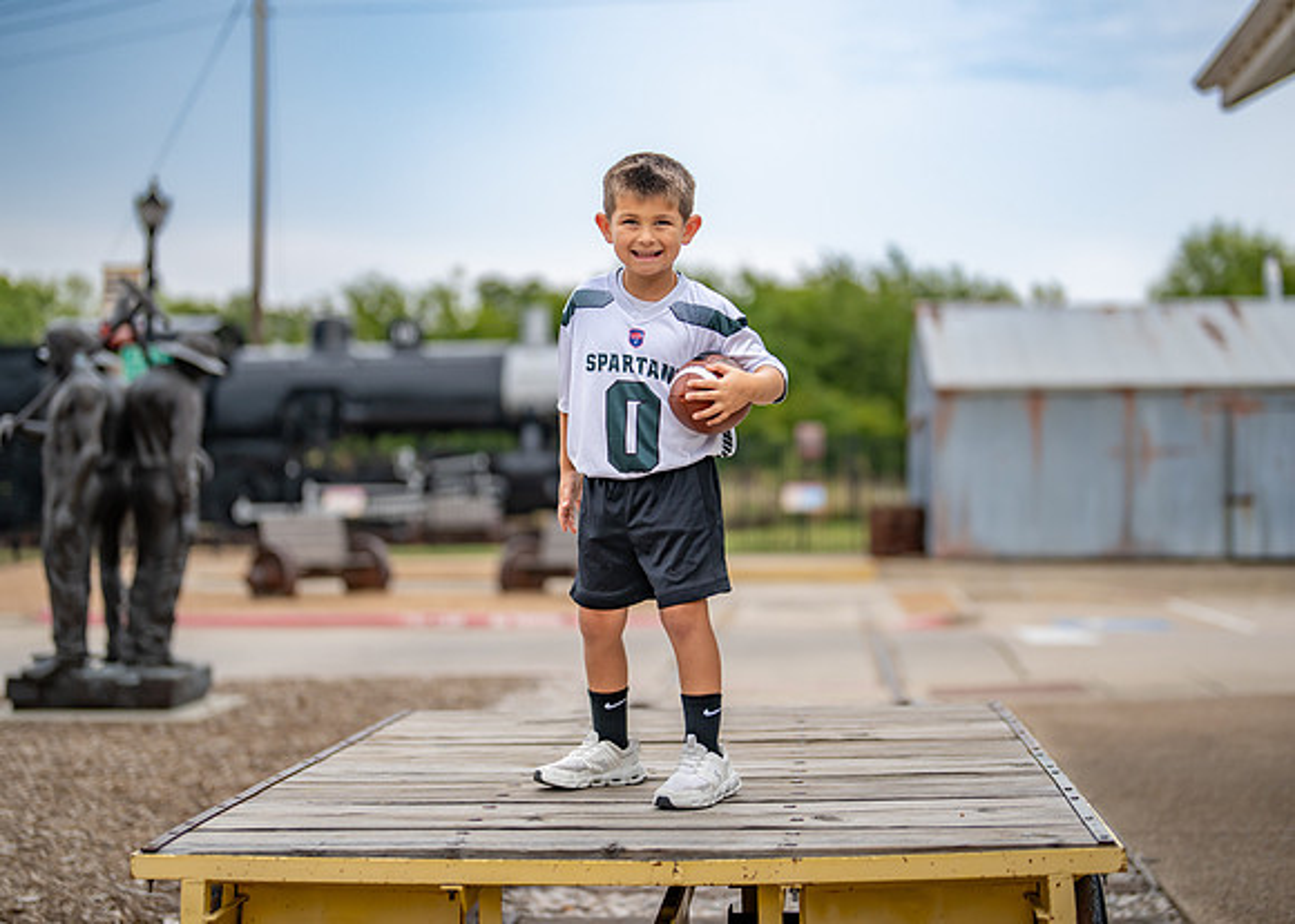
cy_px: 438
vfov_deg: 24.7
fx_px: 2111
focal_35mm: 57
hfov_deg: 34.1
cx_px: 670
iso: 200
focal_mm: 50
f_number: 1.2
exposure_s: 1/2500
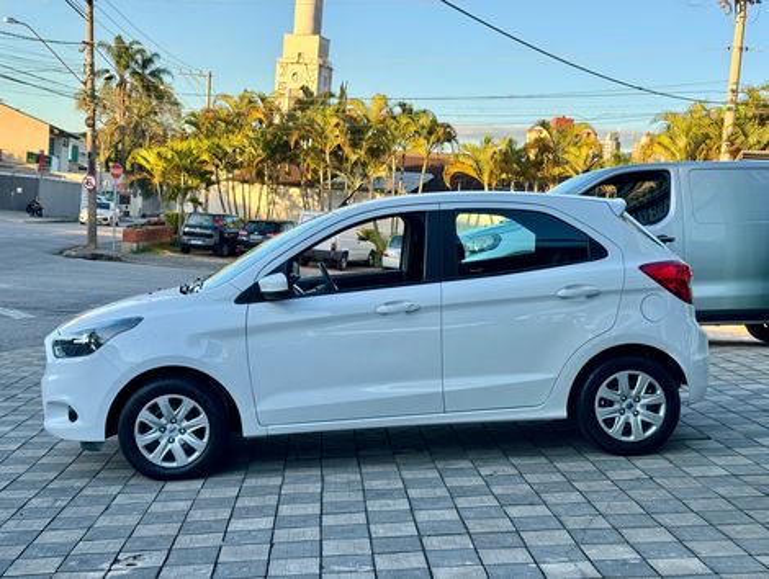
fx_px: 1068
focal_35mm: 48
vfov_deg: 30.3
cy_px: 290
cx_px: 384
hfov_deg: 39.6
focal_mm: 6.76
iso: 64
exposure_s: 1/314
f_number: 1.78
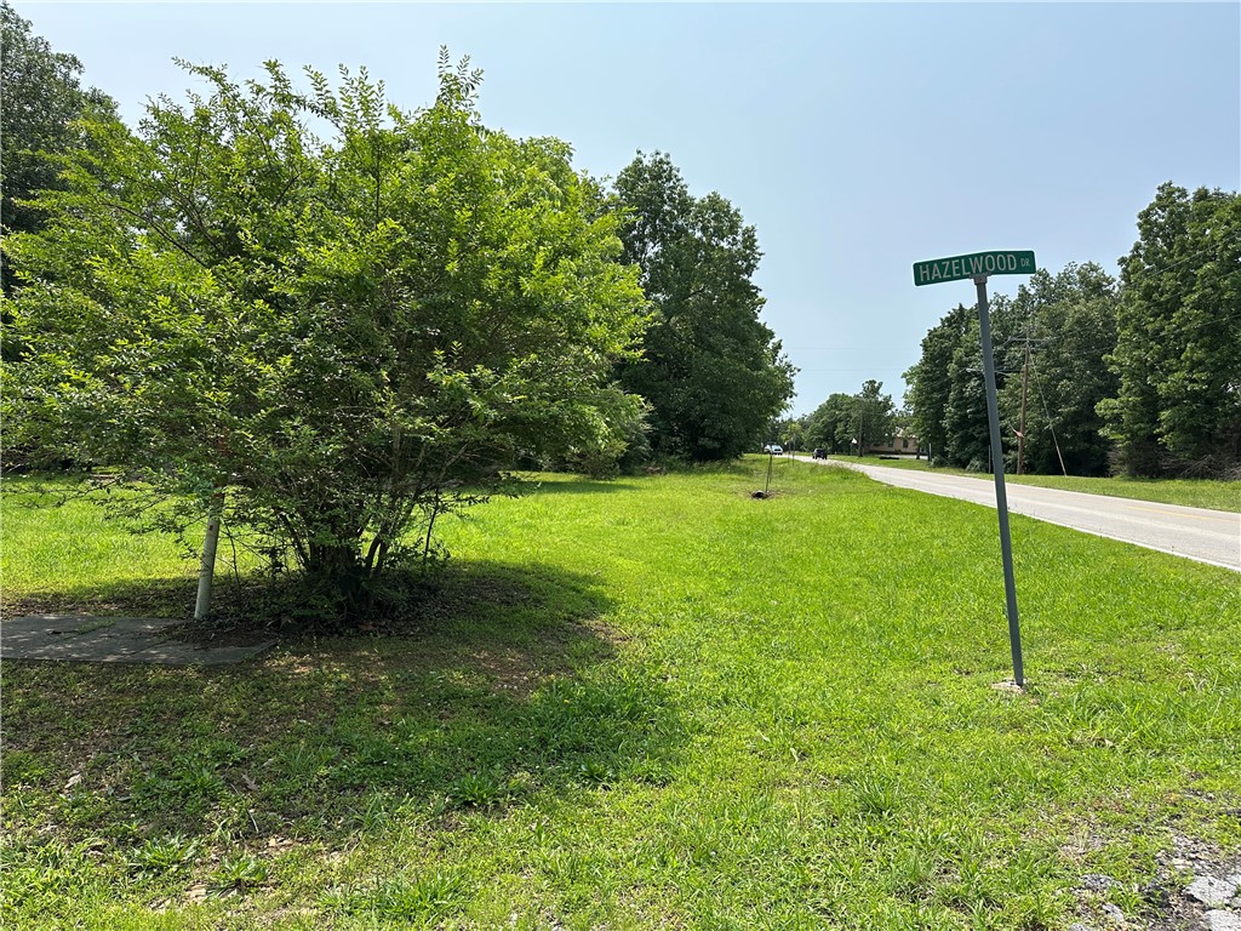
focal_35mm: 24
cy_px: 466
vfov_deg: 56.8
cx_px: 620
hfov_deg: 71.6
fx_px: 860
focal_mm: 6.86
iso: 80
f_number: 1.78
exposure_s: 1/3597
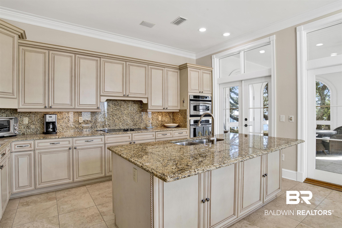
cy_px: 114
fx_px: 171
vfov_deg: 67.4
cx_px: 171
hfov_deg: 90.0
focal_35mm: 18
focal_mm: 18
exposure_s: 1/25
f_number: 11
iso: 200
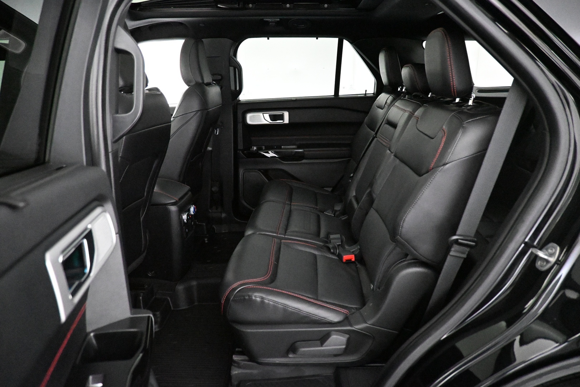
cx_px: 290
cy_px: 194
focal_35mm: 24
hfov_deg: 73.7
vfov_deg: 53.1
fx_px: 387
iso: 12800
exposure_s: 1/60
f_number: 3.5
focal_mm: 16
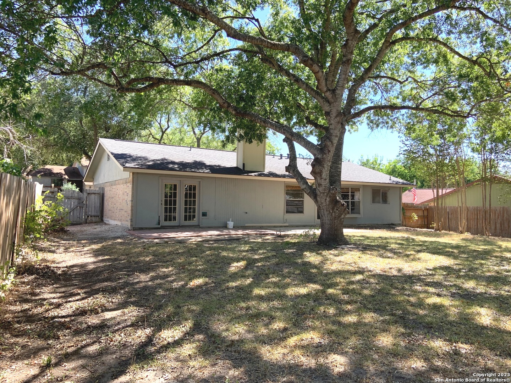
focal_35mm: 26
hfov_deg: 67.3
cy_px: 192
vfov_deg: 53.1
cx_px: 256
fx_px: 384
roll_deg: -0.9
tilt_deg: +2.9
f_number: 1.8
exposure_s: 1/368
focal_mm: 4.25
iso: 25
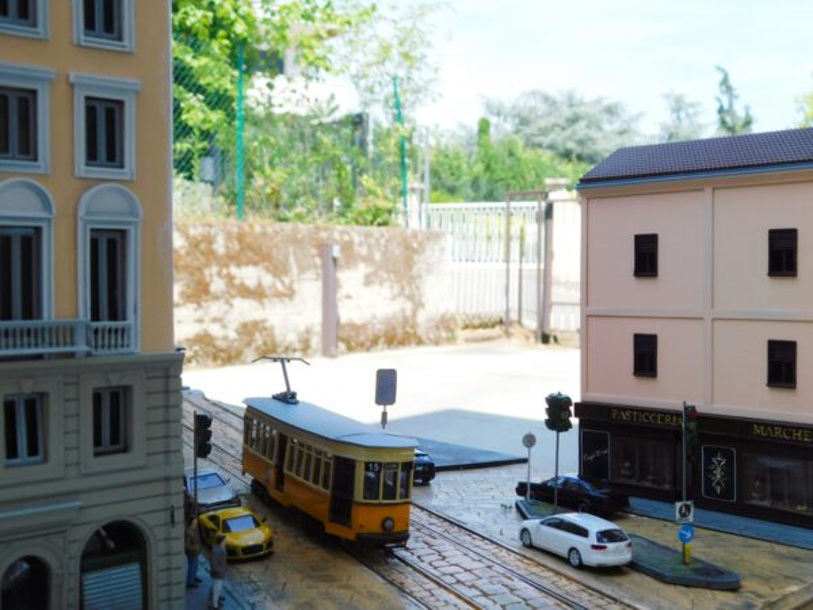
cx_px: 406
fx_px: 939
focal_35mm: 40
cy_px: 305
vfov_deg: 36.0
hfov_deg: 46.8
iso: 125
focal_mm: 7.1
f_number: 3.6
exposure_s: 1/500
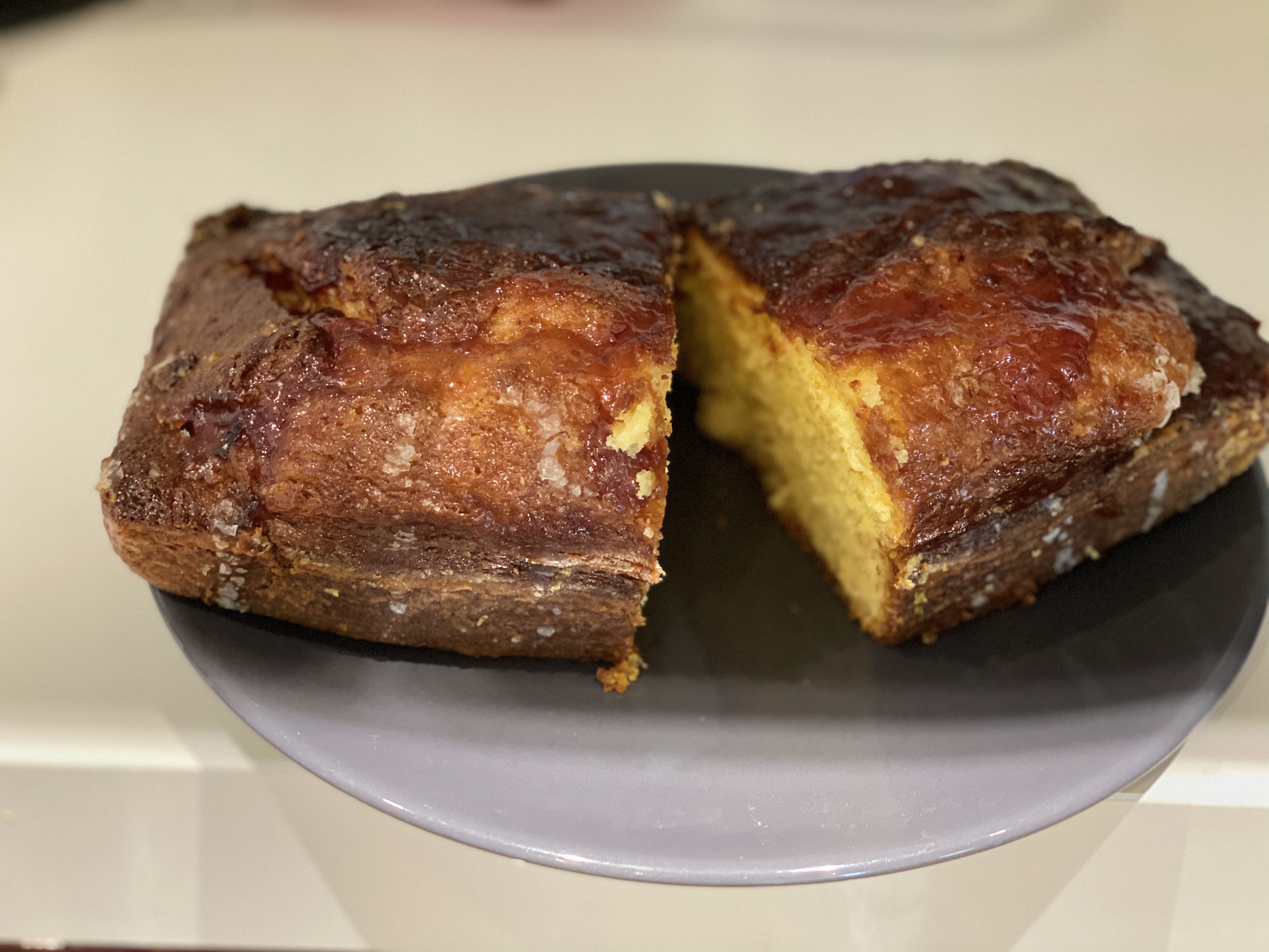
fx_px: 1906
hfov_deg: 36.8
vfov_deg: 28.0
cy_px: 476
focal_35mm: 52
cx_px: 634
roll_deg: -1.2
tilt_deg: -40.0
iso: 400
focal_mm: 6
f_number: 2
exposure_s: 1/20
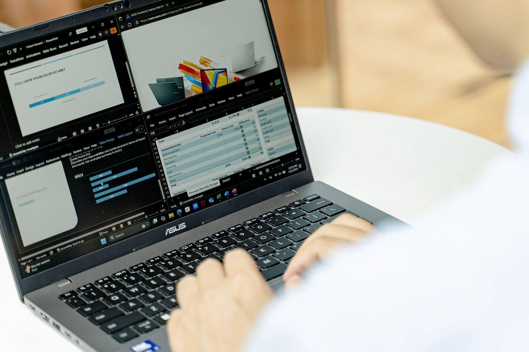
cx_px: 237
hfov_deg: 20.2
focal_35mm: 101
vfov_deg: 13.5
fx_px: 1484
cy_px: 137
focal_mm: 75
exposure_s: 1/200
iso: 200
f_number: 2.8
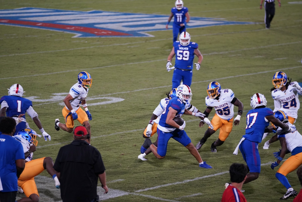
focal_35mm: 165
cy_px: 101
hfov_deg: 12.4
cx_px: 151
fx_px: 1385
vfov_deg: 8.3
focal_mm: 165
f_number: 2.8
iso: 2500
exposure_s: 1/1000
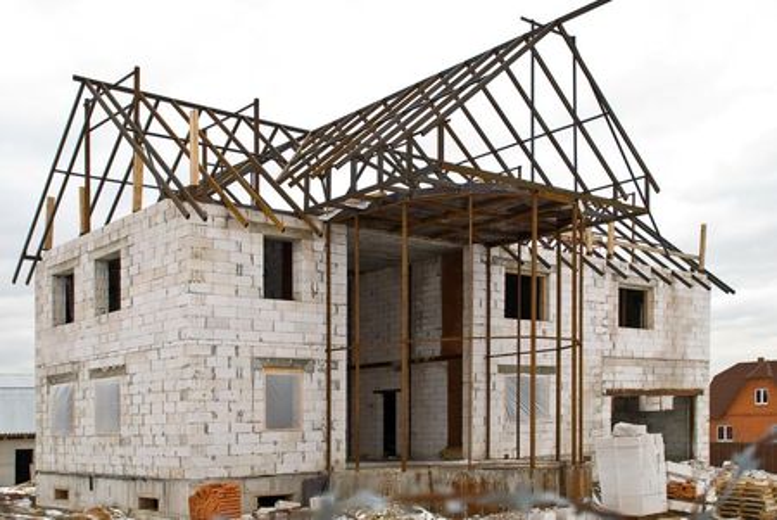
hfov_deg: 53.1
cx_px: 388
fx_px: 778
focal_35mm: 36
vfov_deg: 37.0
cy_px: 260
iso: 100
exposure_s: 1/80
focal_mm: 24
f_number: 4
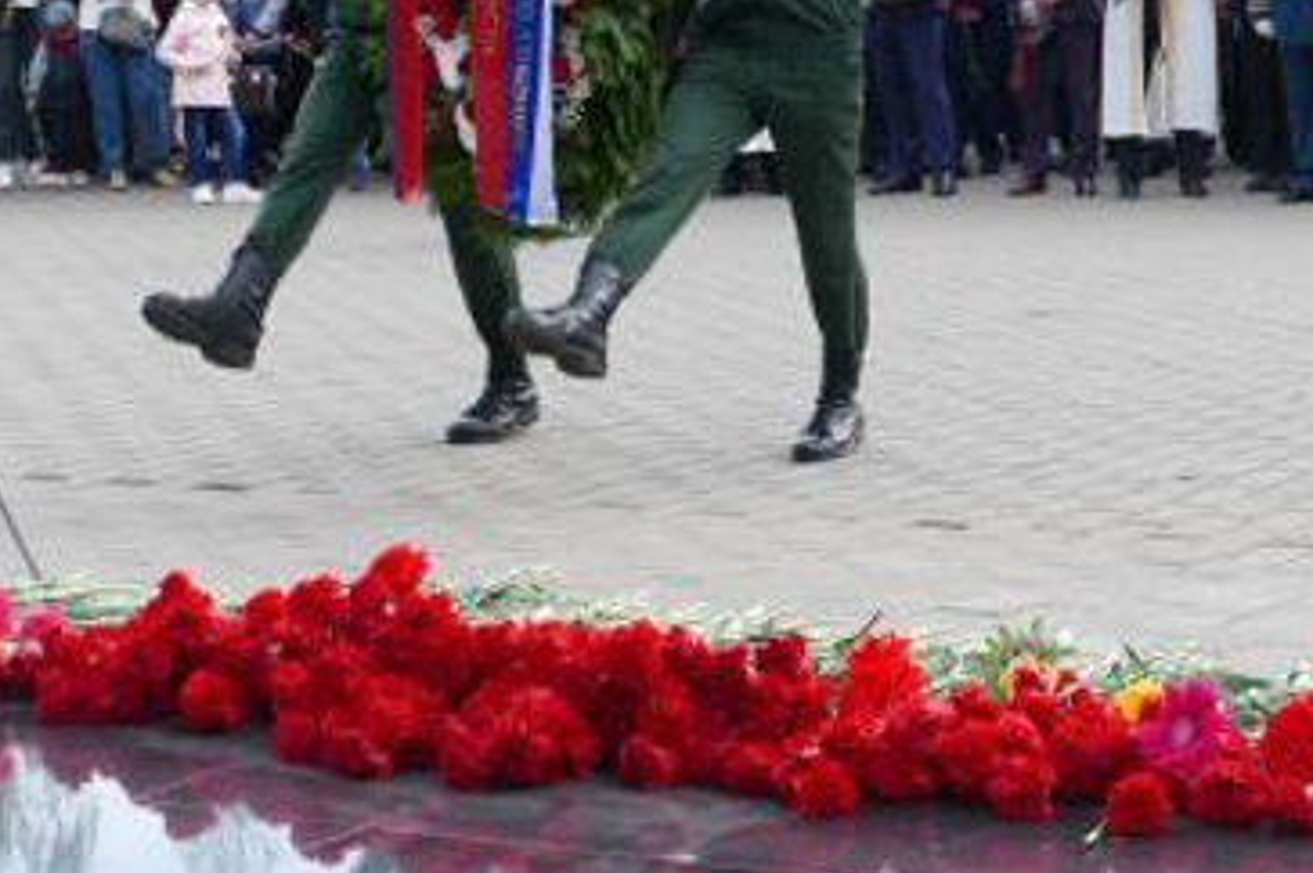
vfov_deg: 13.6
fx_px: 3607
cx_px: 1053
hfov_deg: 20.4
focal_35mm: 99
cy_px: 25
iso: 125
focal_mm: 17.54
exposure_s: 1/400
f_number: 3.3
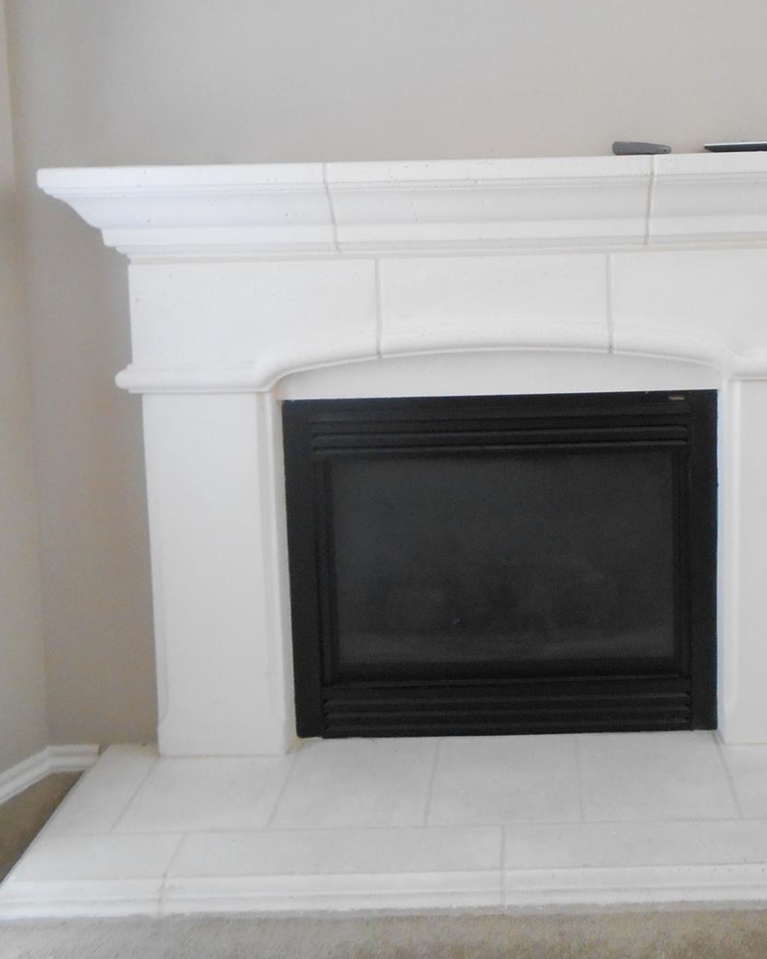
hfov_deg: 39.6
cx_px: 514
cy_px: 270
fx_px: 1050
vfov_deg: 47.7
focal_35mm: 37
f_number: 3.5
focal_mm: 4.6
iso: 400
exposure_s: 1/8
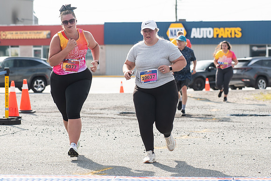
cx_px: 149
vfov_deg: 8.7
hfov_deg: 13.0
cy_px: 48
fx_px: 1193
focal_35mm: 159
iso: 250
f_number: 4.5
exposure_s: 1/2000
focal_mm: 95
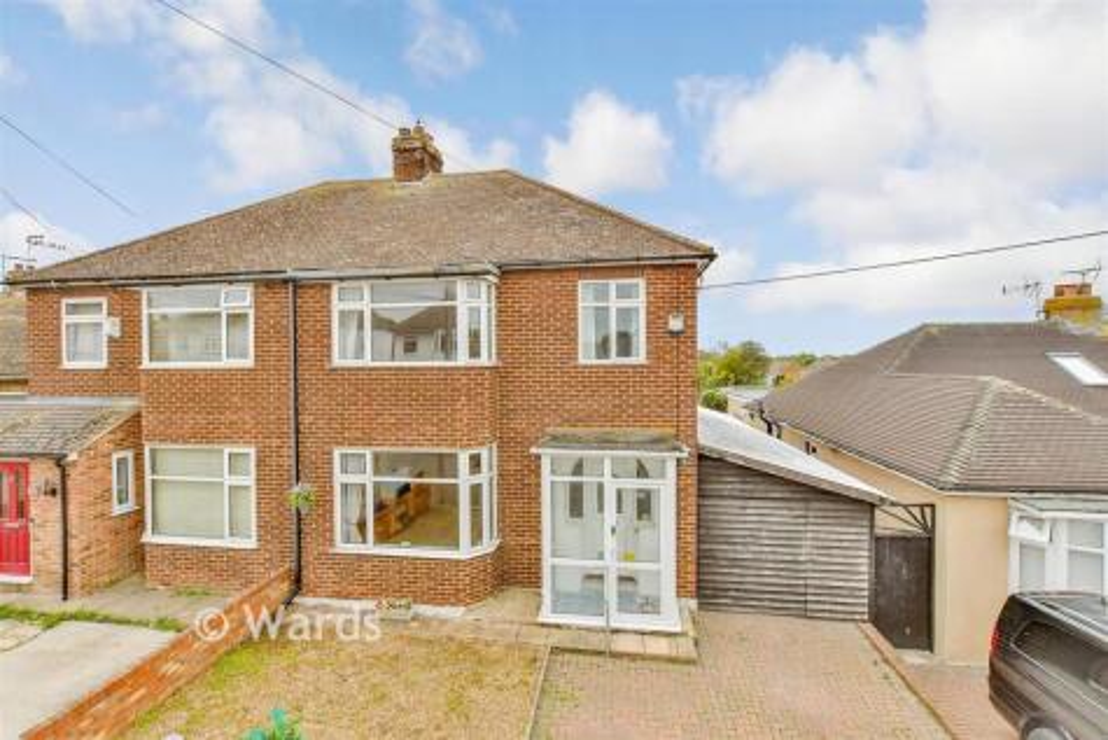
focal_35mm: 15
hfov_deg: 100.4
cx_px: 554
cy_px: 370
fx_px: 462
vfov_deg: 77.4
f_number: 9
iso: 800
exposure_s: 1/320
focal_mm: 10
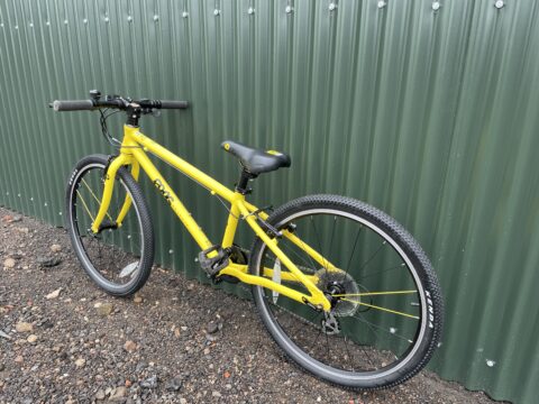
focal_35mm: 26
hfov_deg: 67.3
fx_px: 405
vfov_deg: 53.1
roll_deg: -1.5
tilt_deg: -18.5
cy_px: 202
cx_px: 270
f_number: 1.6
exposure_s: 1/121
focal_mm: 4.2
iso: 40
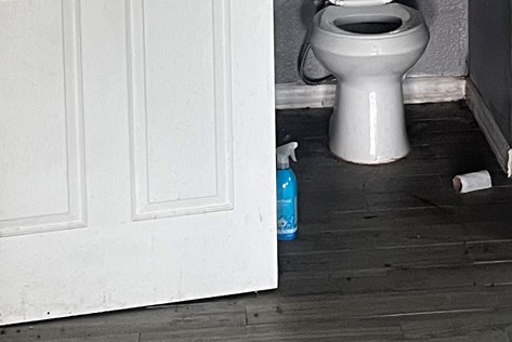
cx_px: 501
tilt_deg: -7.4
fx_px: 1665
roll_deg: +0.4
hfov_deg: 17.1
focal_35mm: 117
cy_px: -156
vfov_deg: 11.3
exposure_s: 1/60
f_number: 1.6
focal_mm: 5.1
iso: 200
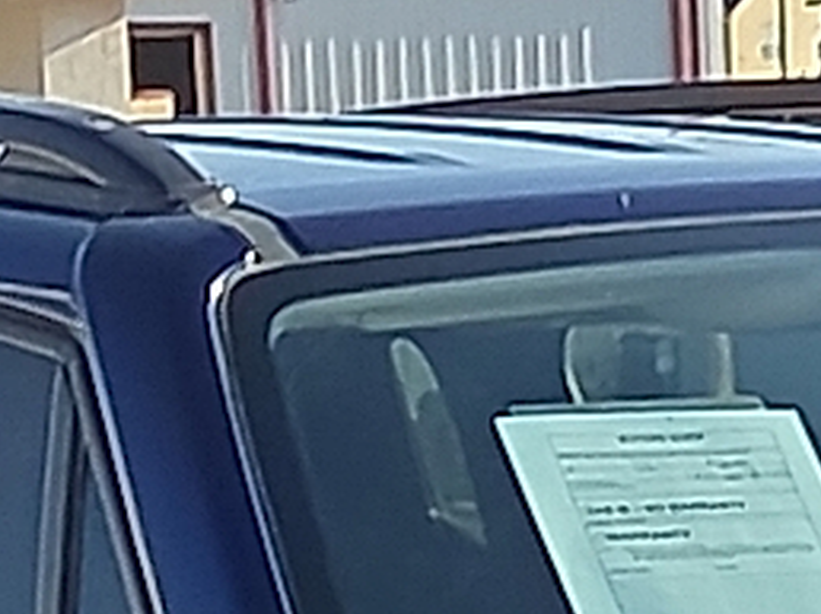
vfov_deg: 4.5
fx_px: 7654
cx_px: 951
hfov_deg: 6.1
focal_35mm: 323
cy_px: 1403
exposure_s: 1/1429
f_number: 1.8
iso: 25
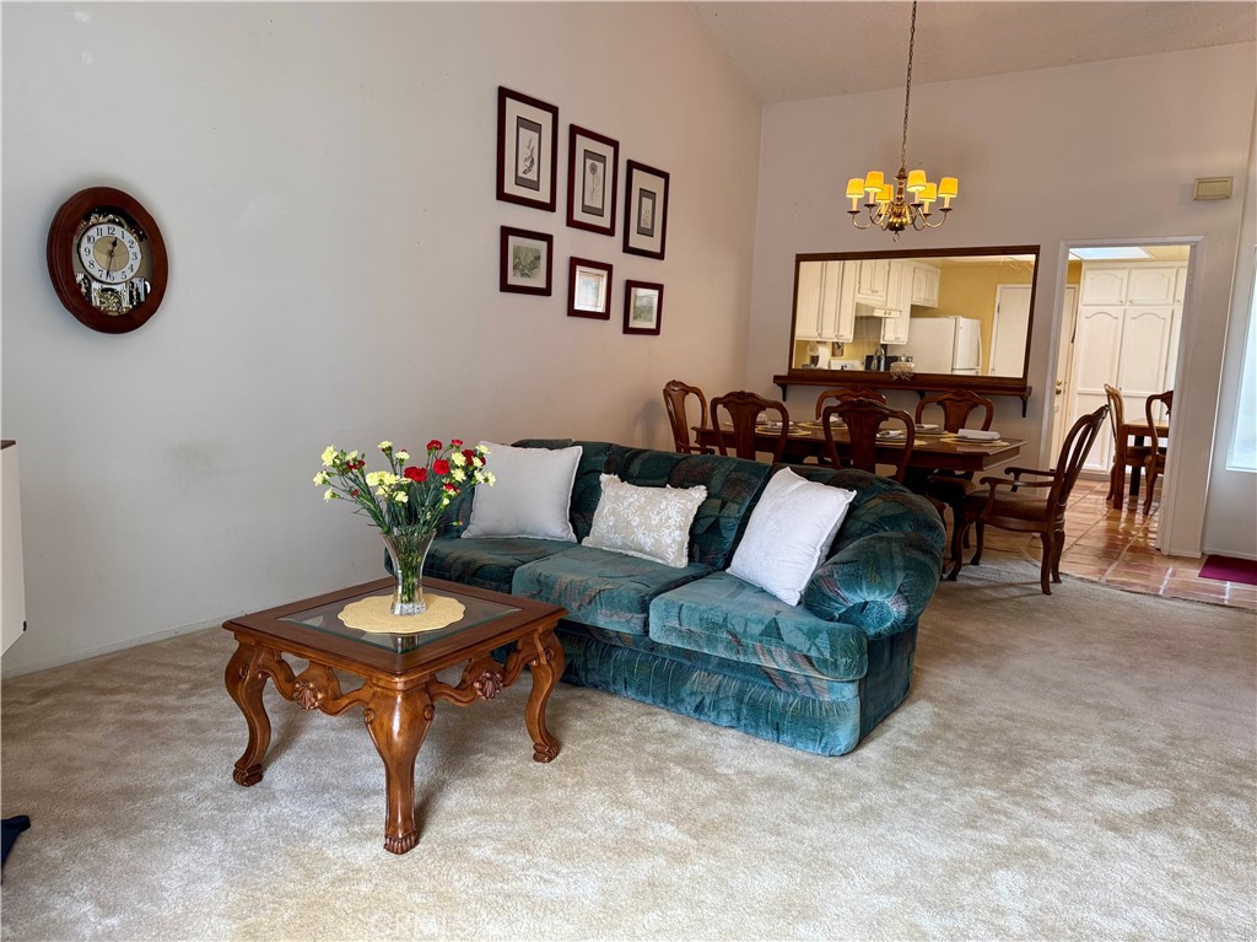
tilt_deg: -8.9
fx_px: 871
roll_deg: -3.1
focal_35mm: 24
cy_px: 471
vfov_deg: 56.8
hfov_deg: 71.6
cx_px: 628
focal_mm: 6.76
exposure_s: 1/120
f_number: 1.78
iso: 125
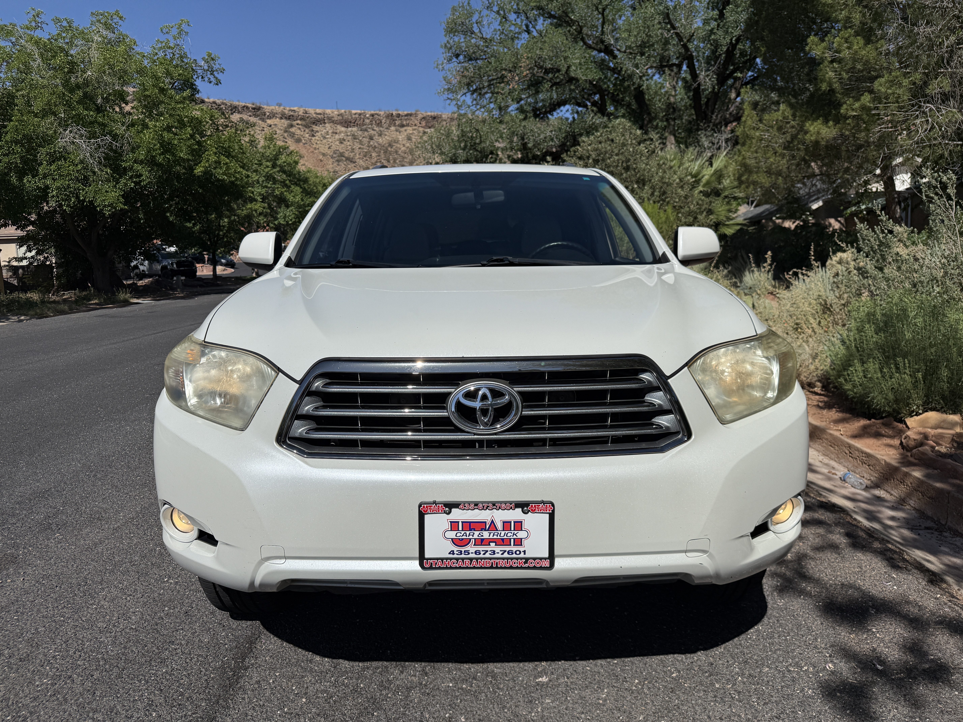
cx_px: 482
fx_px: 668
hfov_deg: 71.6
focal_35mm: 24
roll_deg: +2.3
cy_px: 361
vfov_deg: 56.8
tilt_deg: -7.7
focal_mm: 6.76
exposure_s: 1/11905
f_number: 1.78
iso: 80
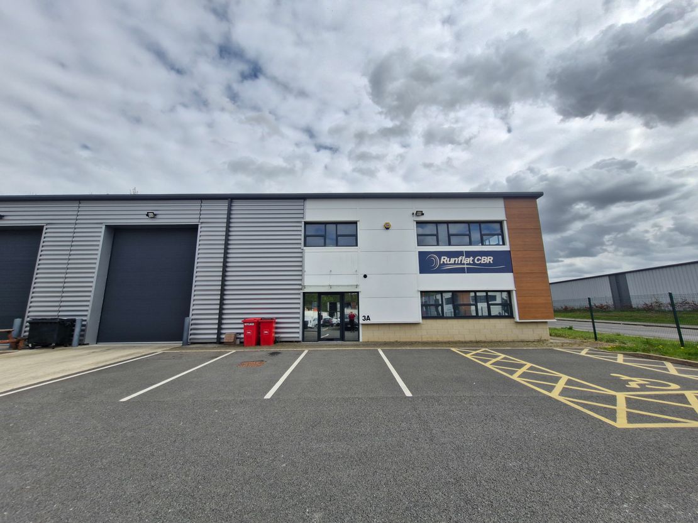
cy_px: 262
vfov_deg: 89.9
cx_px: 349
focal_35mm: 13
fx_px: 262
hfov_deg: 106.2
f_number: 2.2
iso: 50
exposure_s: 1/1632
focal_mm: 1.74
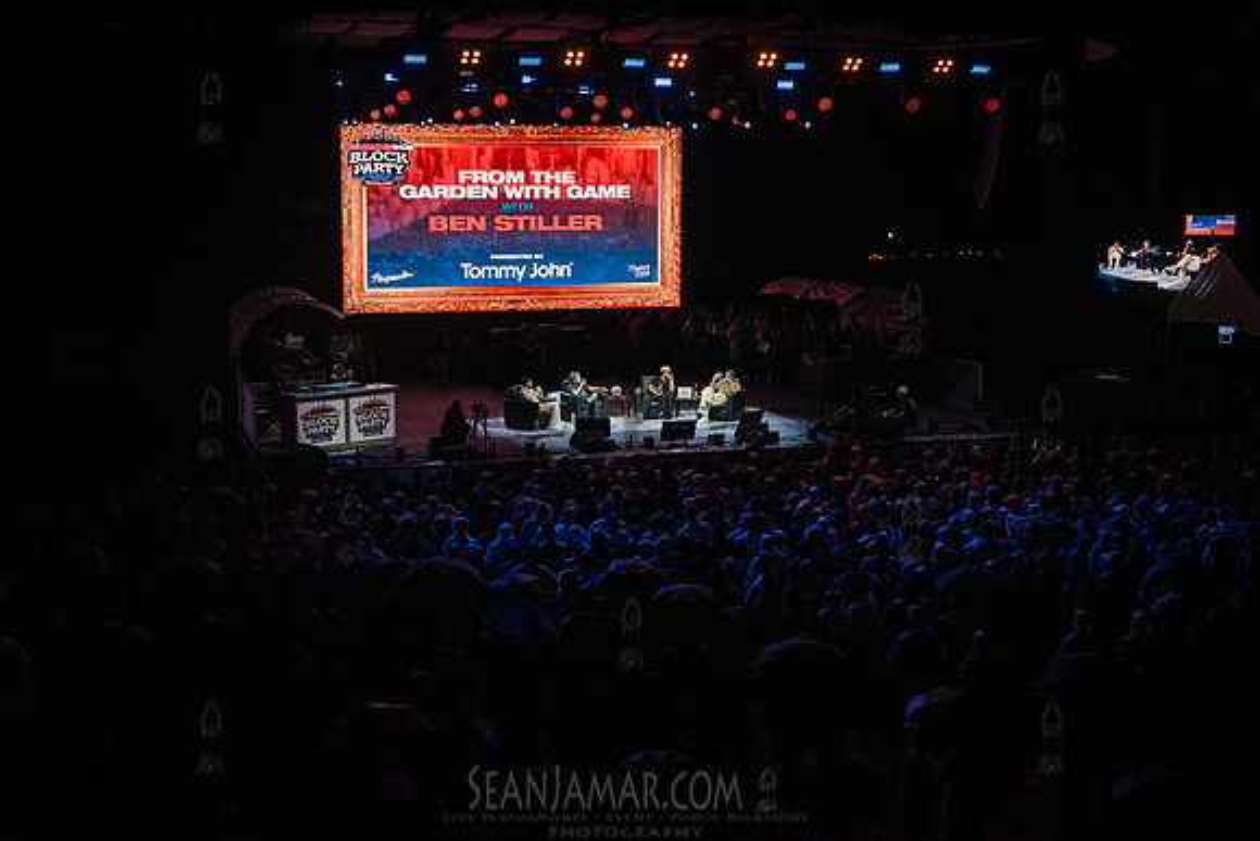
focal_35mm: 47
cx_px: 630
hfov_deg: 42.3
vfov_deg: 28.9
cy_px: 420
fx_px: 1630
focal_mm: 45
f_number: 4.5
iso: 5000
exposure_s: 1/1000
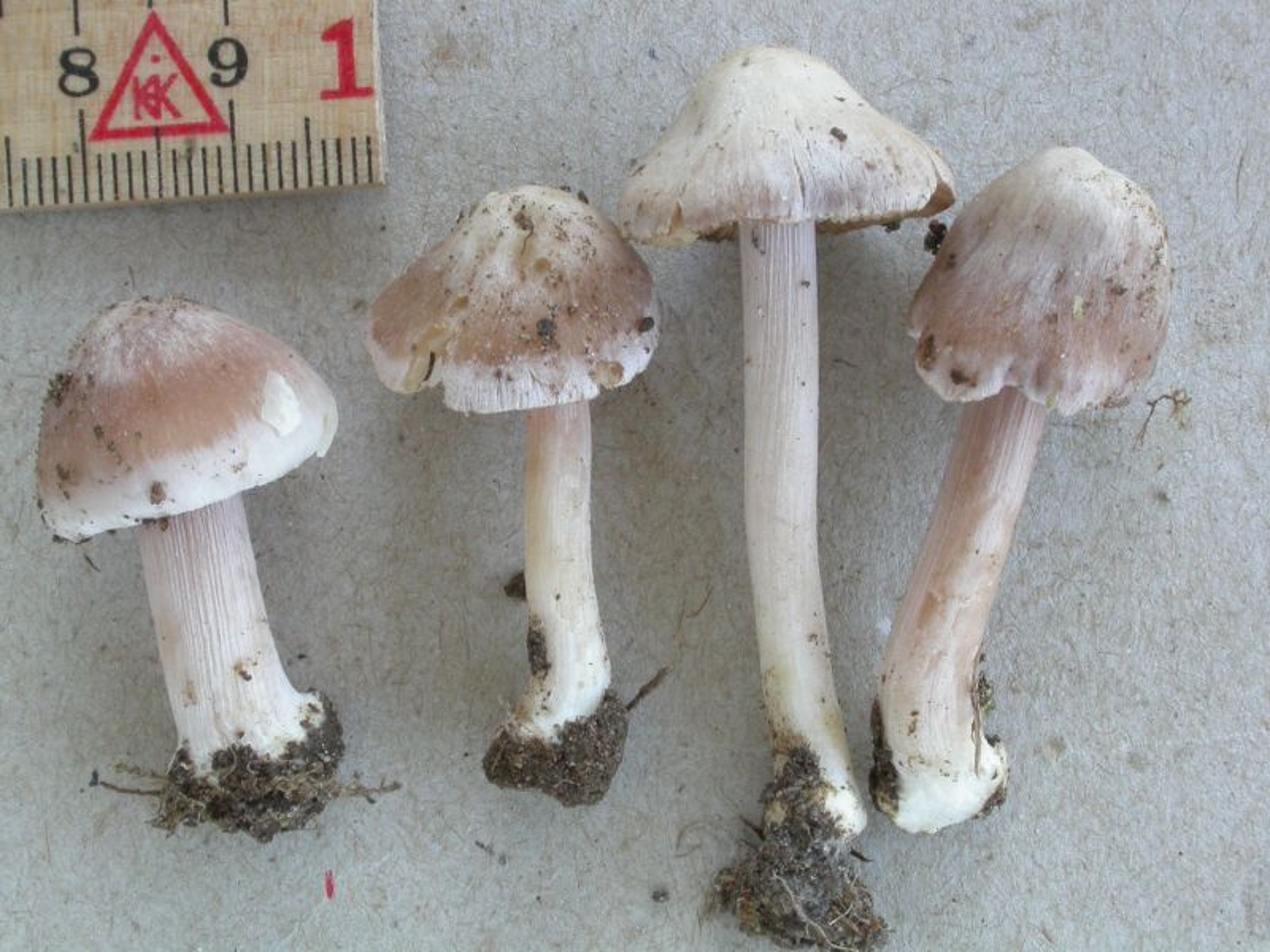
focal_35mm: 103
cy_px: 476
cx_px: 635
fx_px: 3779
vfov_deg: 14.4
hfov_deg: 19.1
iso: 100
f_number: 10.2
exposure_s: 1/8
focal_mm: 21.3
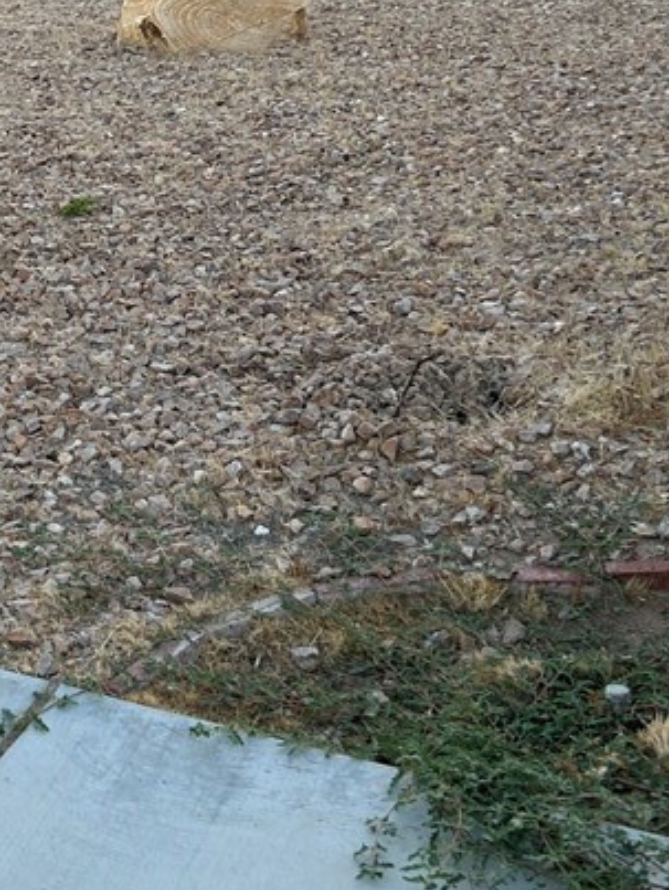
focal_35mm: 66
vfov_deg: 28.2
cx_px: -38
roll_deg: +1.0
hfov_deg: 21.3
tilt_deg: -10.2
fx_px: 1698
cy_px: 88
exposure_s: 1/340
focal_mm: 5.7
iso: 50
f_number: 1.5
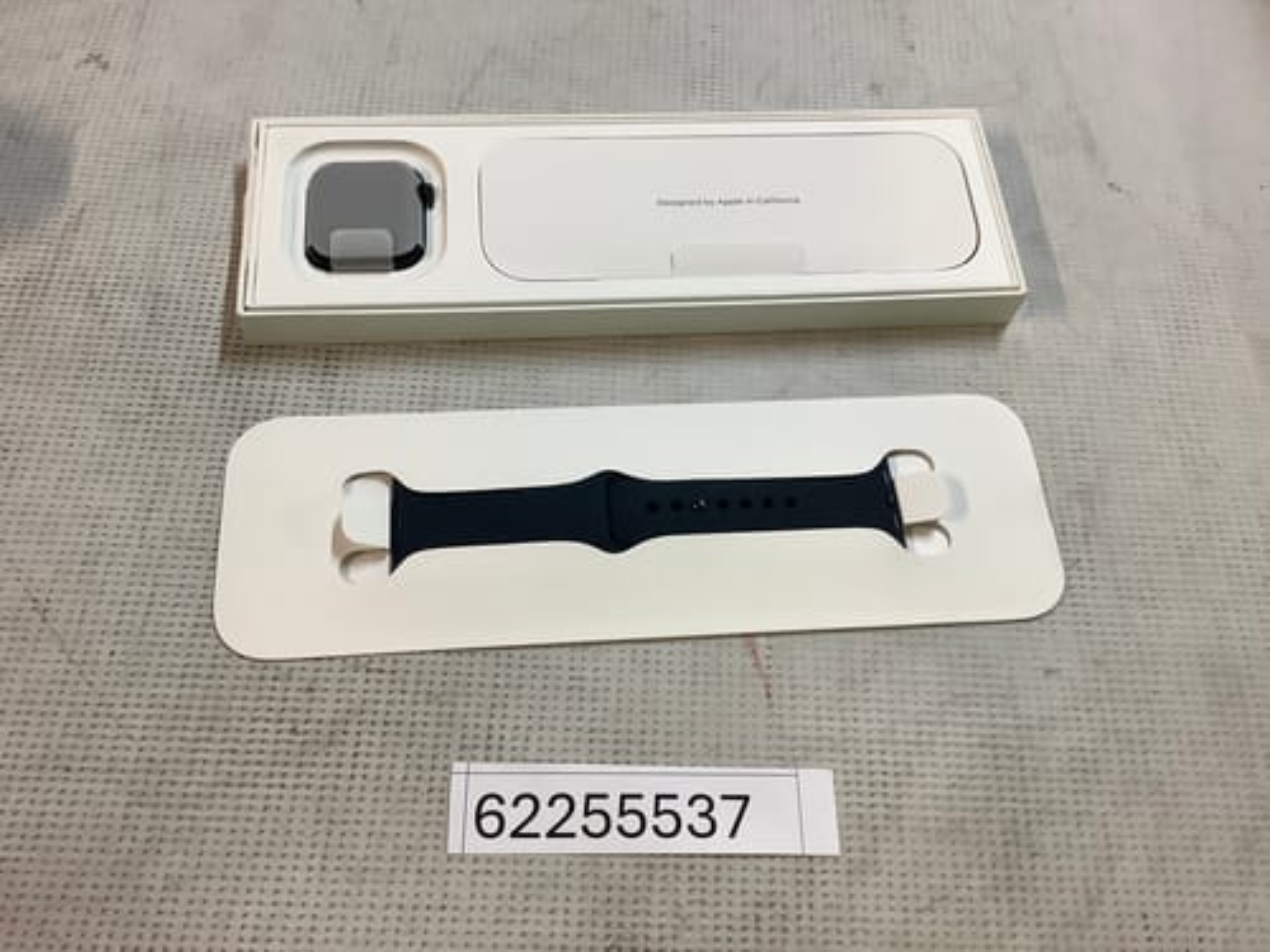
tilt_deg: -61.9
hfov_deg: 58.4
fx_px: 1137
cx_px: 635
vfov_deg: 45.4
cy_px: 476
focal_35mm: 31
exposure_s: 1/50
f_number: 2.4
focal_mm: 3.3
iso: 125
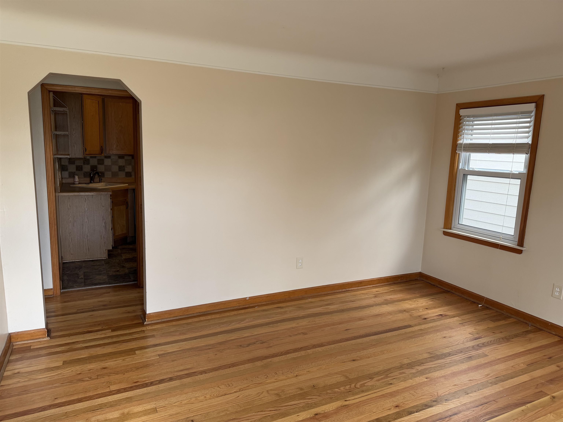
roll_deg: -1.6
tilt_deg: -10.0
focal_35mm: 24
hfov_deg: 71.6
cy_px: 211
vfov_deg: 56.8
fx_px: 390
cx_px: 282
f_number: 1.78
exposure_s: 1/121
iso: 125
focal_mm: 6.76
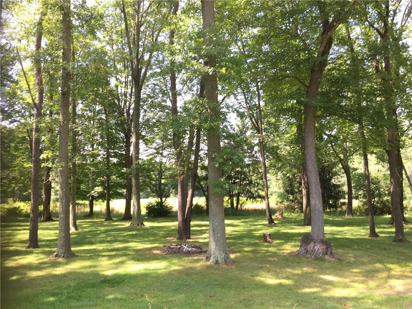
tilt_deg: +4.9
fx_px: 345
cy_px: 154
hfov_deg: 61.7
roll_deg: -0.1
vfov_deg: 48.2
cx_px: 206
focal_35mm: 29
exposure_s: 1/120
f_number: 2.2
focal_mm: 4.15
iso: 32
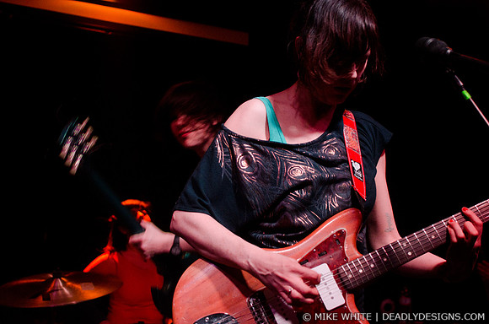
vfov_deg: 25.6
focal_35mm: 52
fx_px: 712
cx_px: 244
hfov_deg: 37.9
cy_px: 162
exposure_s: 1/80
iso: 2000
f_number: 2.8
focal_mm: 35
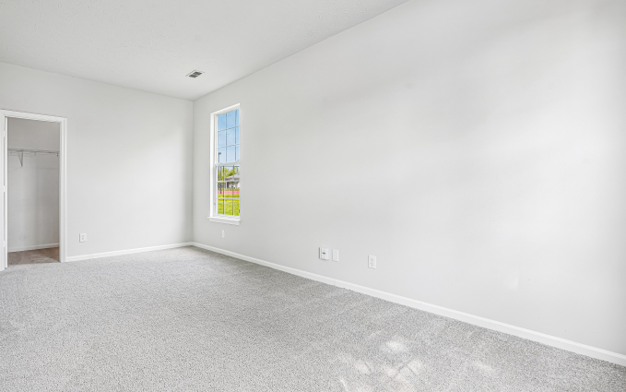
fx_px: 307
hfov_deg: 90.8
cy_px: 189
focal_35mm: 18
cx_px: 286
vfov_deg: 65.0
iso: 250
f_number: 8
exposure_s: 1/30
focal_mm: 16
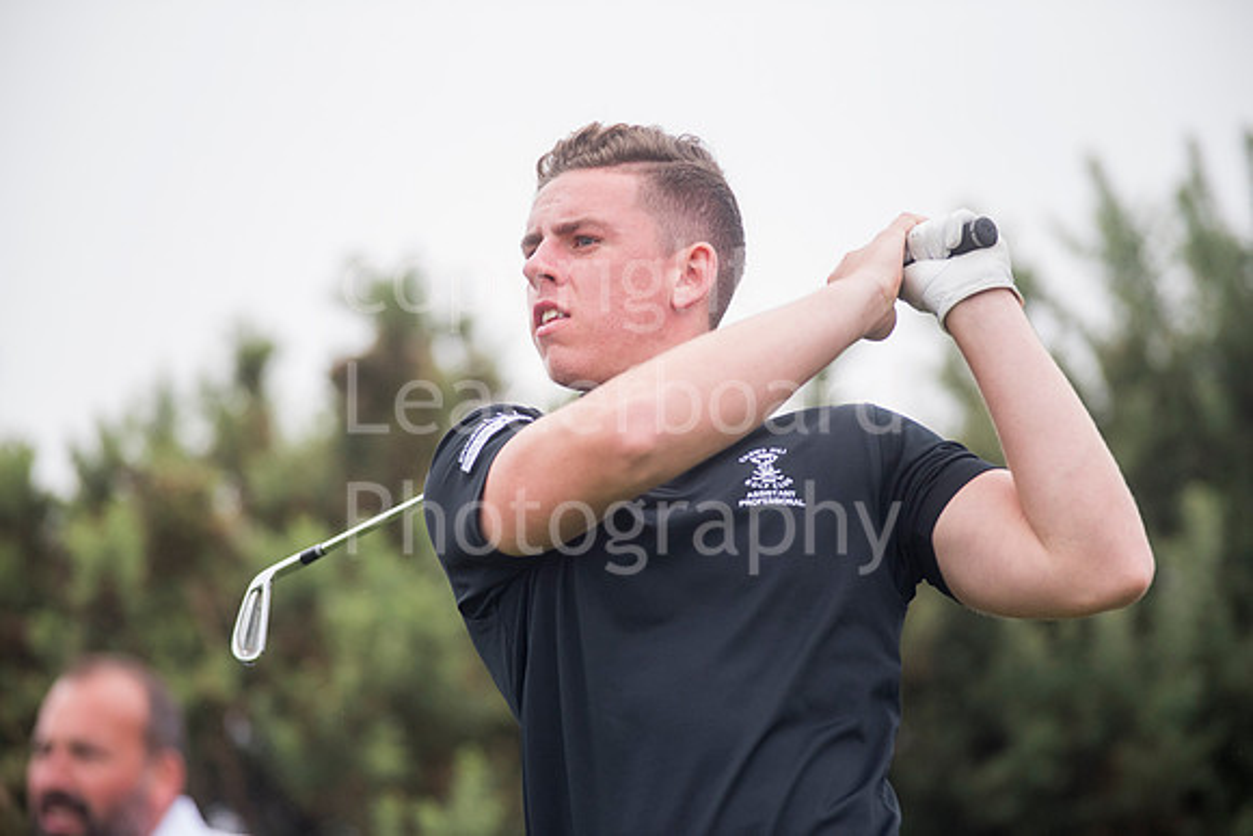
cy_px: 418
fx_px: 10444
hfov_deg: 6.9
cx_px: 626
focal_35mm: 300
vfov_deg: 4.6
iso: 1000
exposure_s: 1/1600
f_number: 4
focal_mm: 300
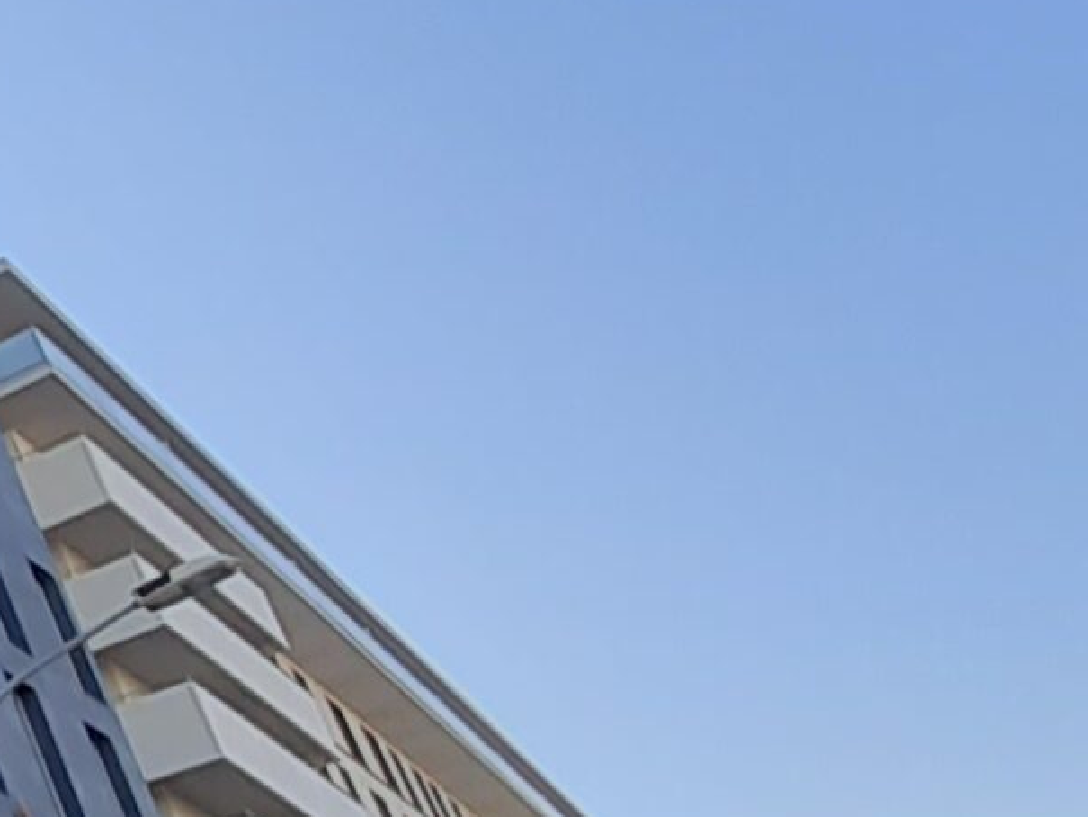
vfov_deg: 26.2
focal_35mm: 55
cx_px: -1084
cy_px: 610
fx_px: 1729
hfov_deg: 19.4
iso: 40
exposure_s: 1/368
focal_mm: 1.13
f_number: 2.2
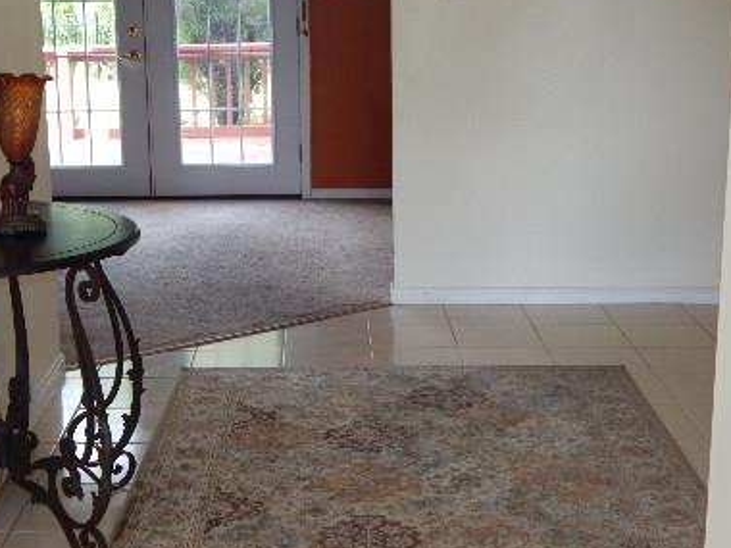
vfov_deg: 22.9
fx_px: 1352
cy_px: 283
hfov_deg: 30.2
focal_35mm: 64
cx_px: 281
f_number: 3.4
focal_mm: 6.8
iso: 125
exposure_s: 1/40
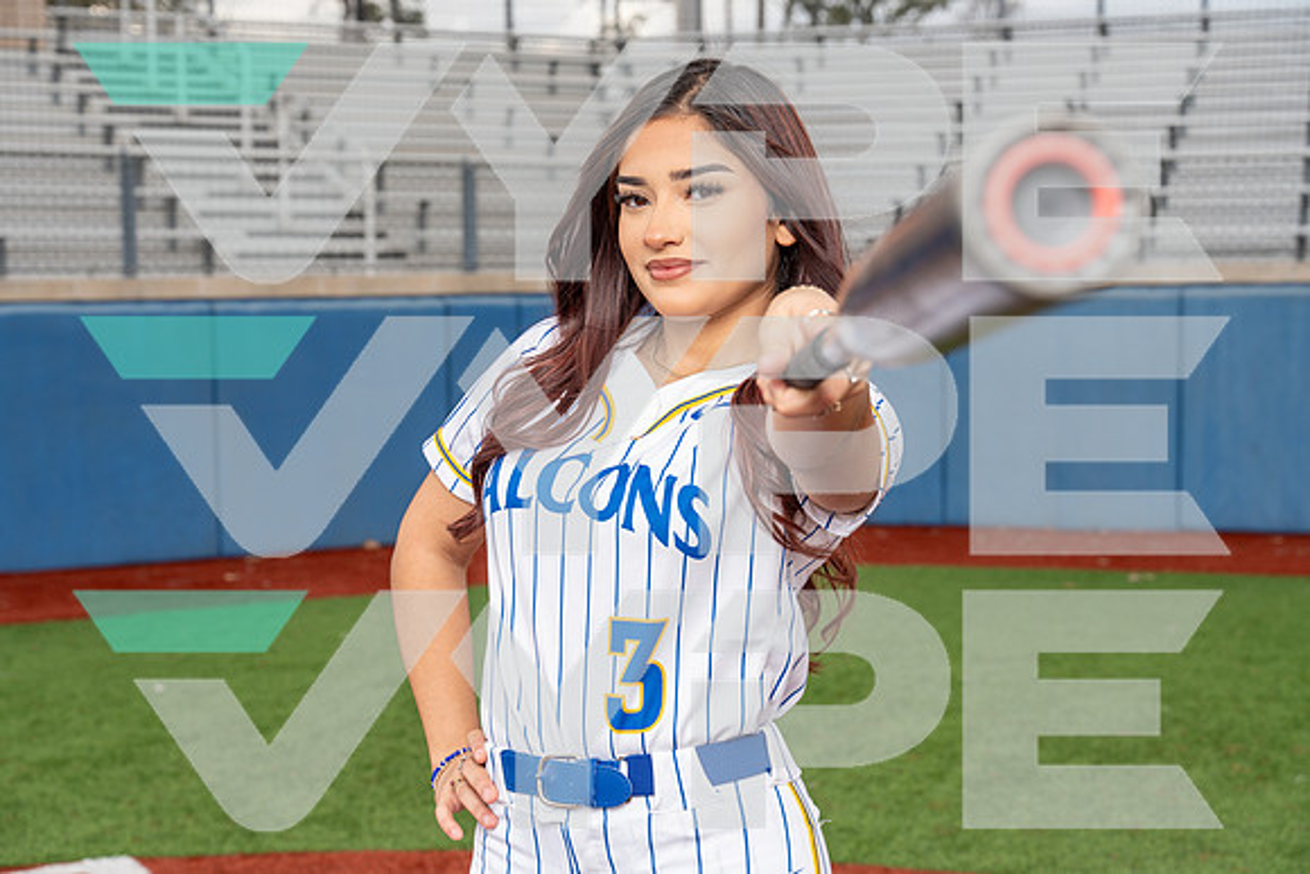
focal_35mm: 59
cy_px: 437
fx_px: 2147
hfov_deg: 33.9
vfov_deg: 23.0
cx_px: 655
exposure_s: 1/250
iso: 160
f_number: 5.6
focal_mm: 59
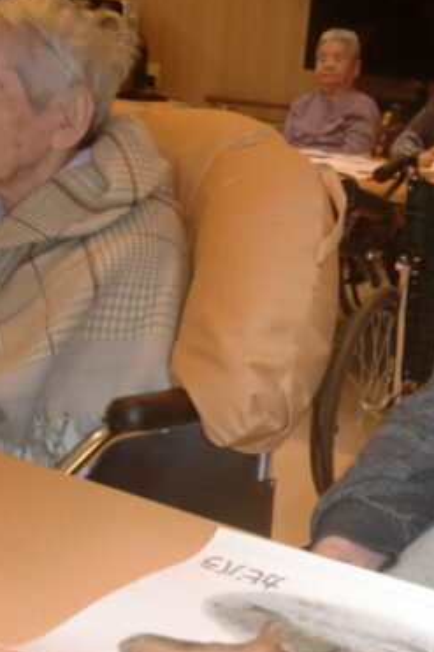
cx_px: 517
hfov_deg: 20.0
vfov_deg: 31.4
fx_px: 1158
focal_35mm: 64
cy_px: 301
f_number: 3.9
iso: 200
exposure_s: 1/60
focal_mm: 6.66
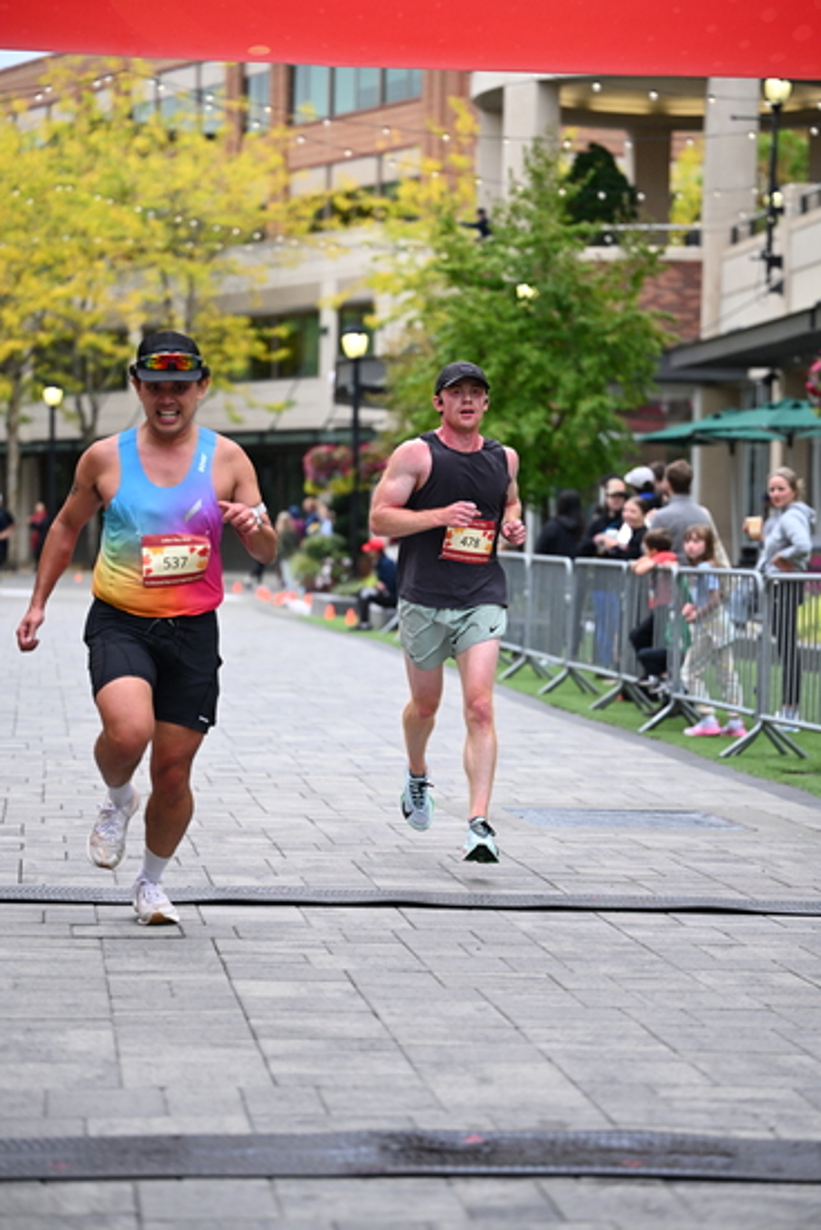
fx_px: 3145
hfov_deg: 14.9
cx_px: 410
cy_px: 615
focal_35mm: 92
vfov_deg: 22.1
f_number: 2.8
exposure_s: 1/2500
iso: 1250
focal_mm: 92
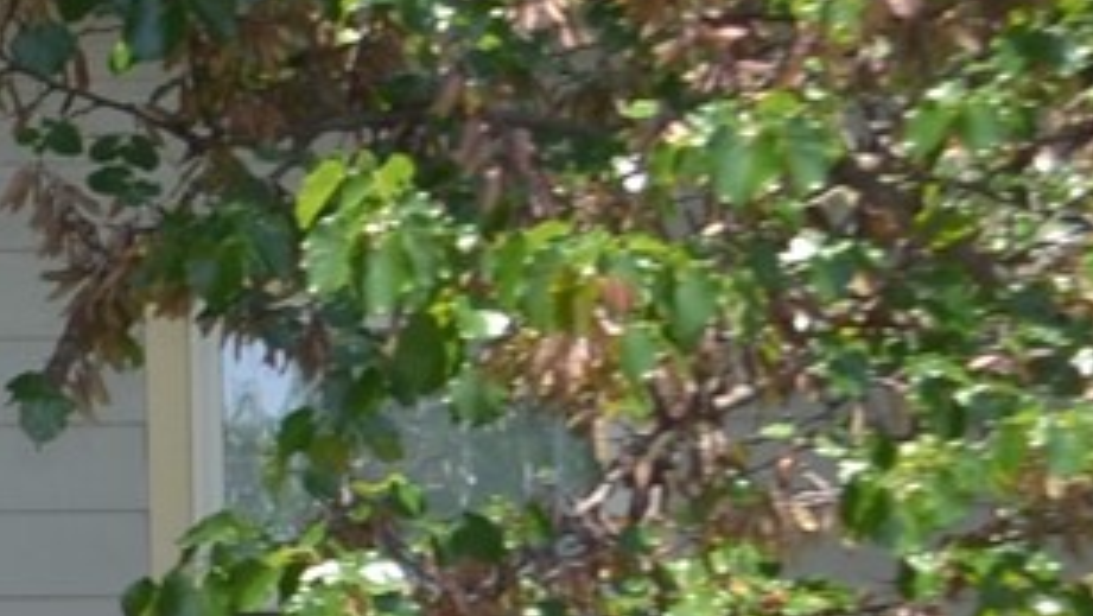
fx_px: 7742
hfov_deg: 7.6
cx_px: -1495
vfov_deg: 4.5
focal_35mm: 267
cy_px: 1043
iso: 100
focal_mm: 24
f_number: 5.6
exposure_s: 1/200
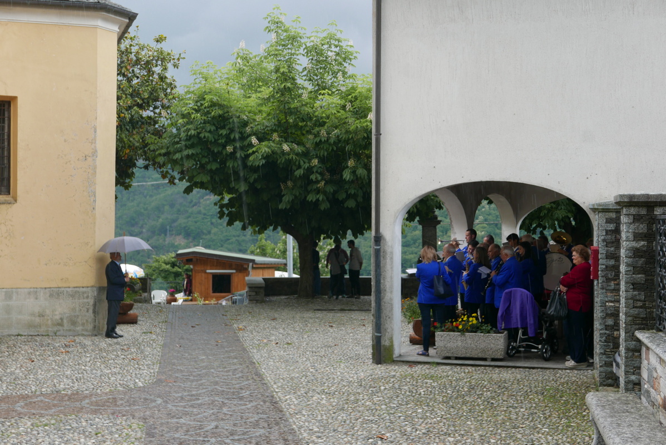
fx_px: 963
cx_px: 333
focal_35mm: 52
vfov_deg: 26.0
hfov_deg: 38.2
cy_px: 222
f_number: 5
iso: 200
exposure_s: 1/125
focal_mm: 23.6
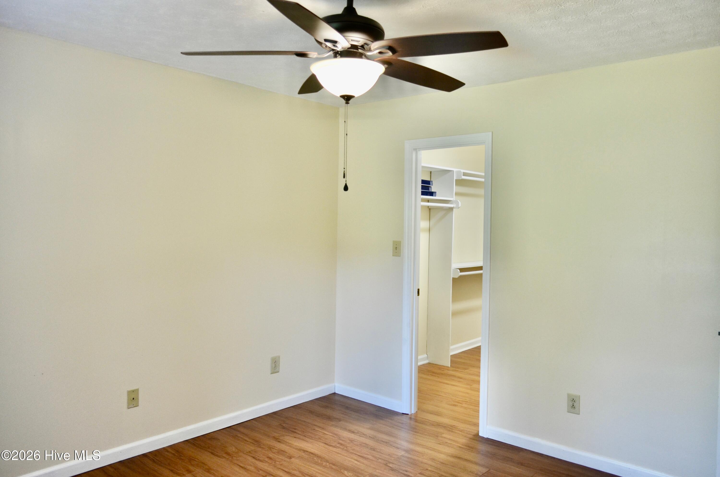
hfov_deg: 67.5
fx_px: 539
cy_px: 238
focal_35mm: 27
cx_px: 360
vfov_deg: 47.7
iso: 500
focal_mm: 18
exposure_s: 1/60
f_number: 4
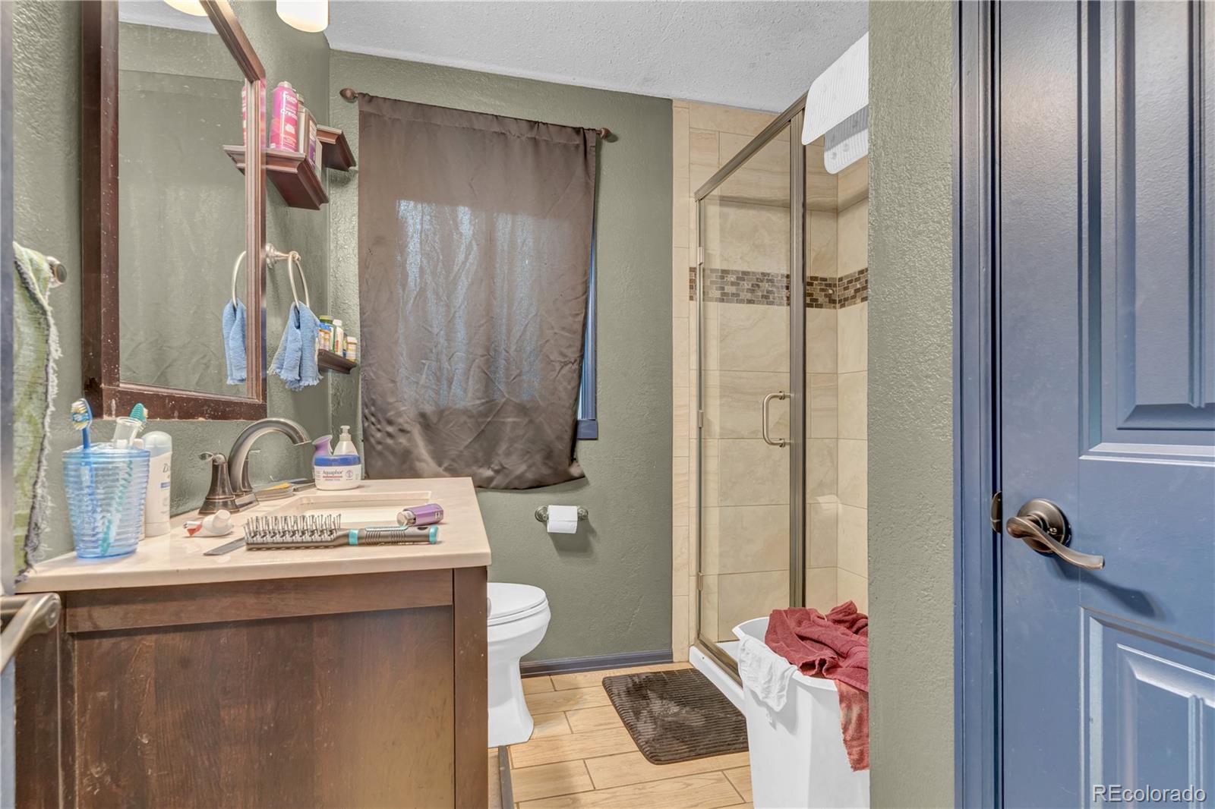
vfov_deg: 70.4
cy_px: 404
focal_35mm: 17
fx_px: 574
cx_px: 608
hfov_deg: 93.3
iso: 320
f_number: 8
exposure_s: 1/1.67
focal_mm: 17
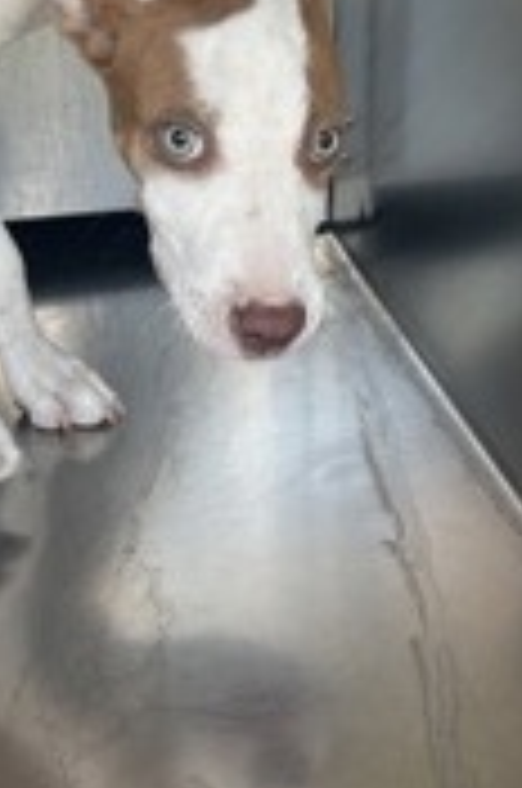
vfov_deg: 30.9
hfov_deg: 20.8
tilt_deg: -25.9
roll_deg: +2.1
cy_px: 293
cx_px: 196
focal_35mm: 65
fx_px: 1419
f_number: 1.5
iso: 64
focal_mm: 5.7
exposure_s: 1/121
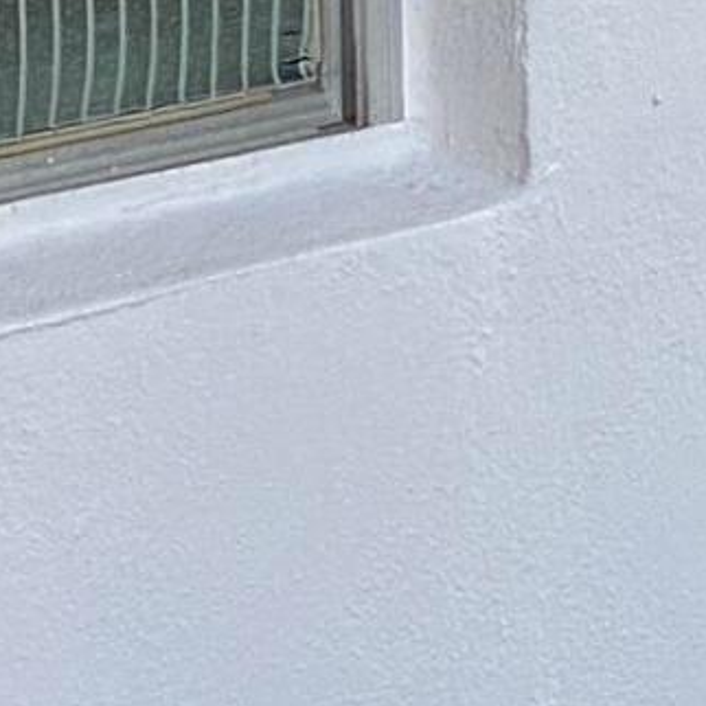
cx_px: 26
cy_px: -515
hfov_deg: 4.3
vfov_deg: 4.2
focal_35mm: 411
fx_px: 9484
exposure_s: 1/304
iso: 20
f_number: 2
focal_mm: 6
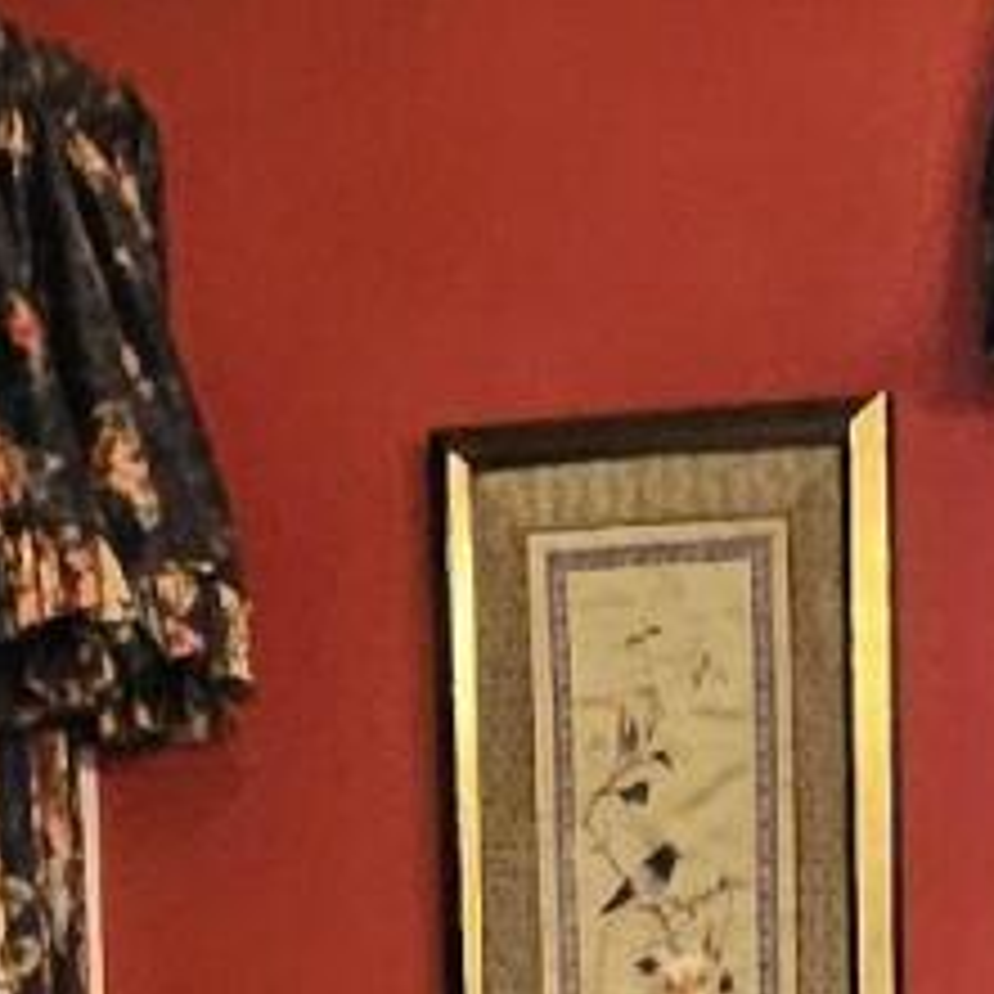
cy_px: 1399
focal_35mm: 104
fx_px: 3379
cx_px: 832
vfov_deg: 15.7
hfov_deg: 16.6
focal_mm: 1.74
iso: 500
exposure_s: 1/30
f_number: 2.2
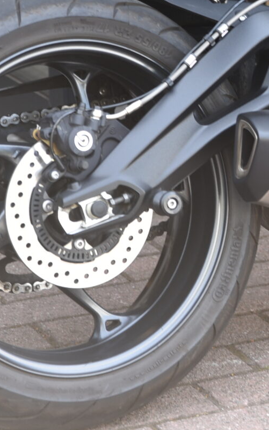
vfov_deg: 9.1
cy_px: -10
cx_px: 367
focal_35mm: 228
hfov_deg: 5.7
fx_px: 2673
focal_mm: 70
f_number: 3.2
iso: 100
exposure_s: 1/60
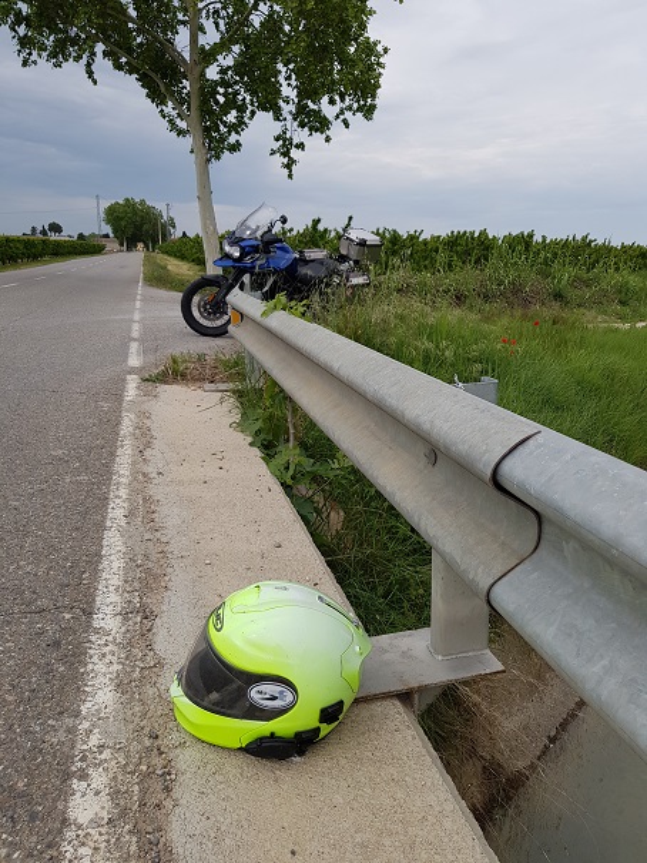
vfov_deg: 67.3
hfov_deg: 53.1
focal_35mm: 26
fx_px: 648
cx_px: 324
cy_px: 432
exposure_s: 1/1892
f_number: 1.7
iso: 40
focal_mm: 4.2
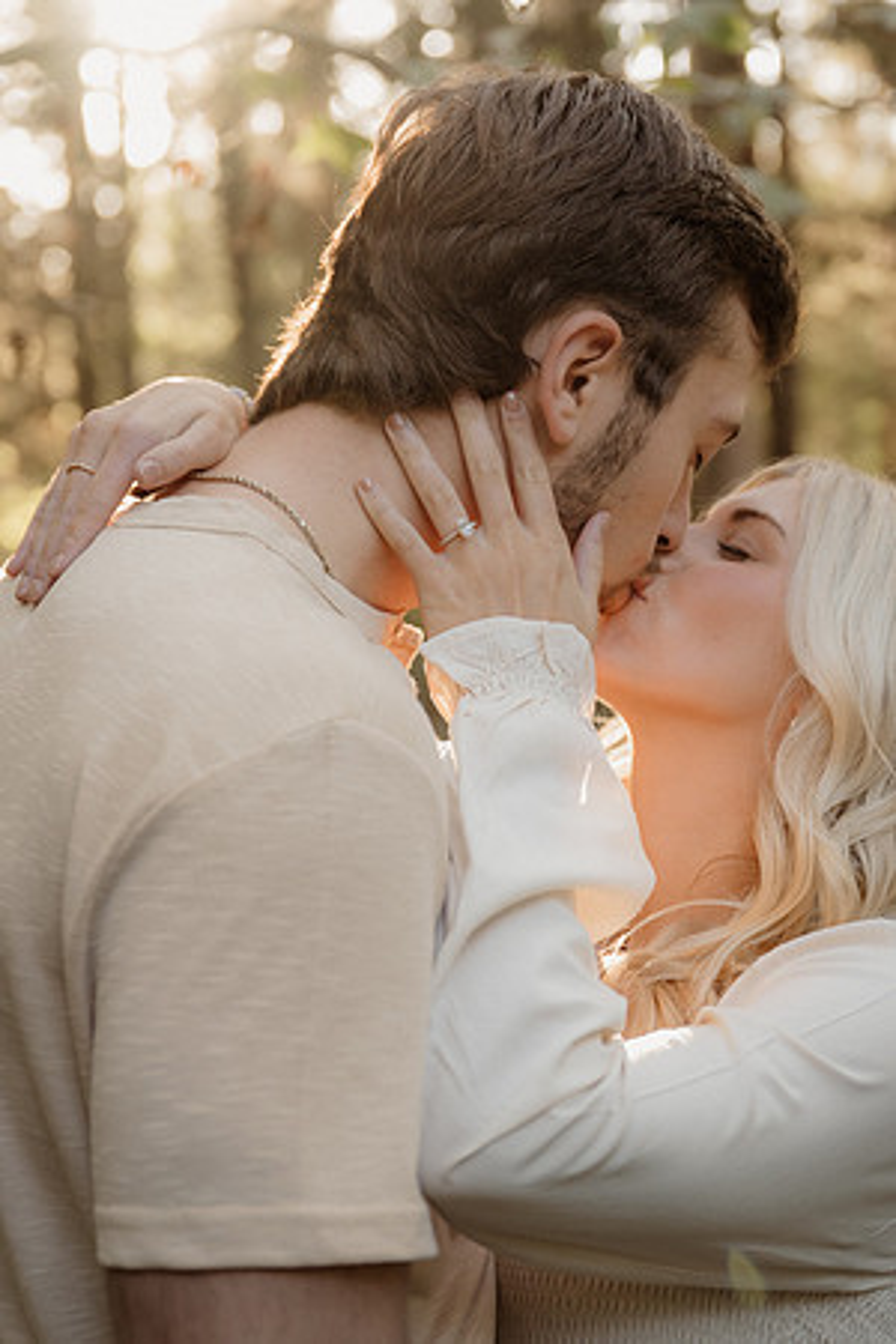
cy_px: 672
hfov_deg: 20.3
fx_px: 2501
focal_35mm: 67
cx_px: 448
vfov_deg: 30.1
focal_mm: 45
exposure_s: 1/125
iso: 500
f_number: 2.8
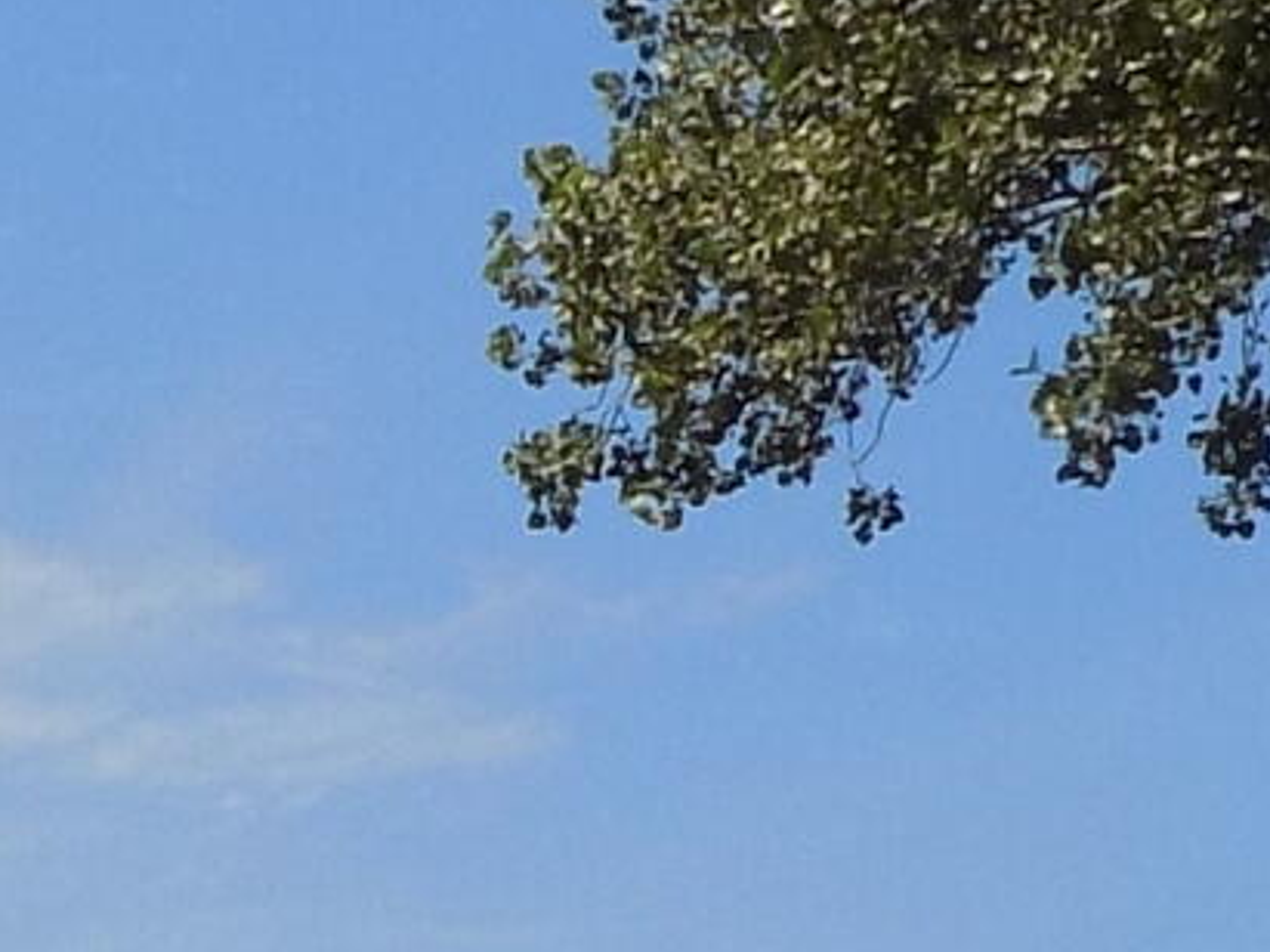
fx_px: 6162
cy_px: 2062
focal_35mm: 168
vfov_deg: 8.3
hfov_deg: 11.7
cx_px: 374
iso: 80
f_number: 3.1
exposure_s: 1/1500
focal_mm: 4
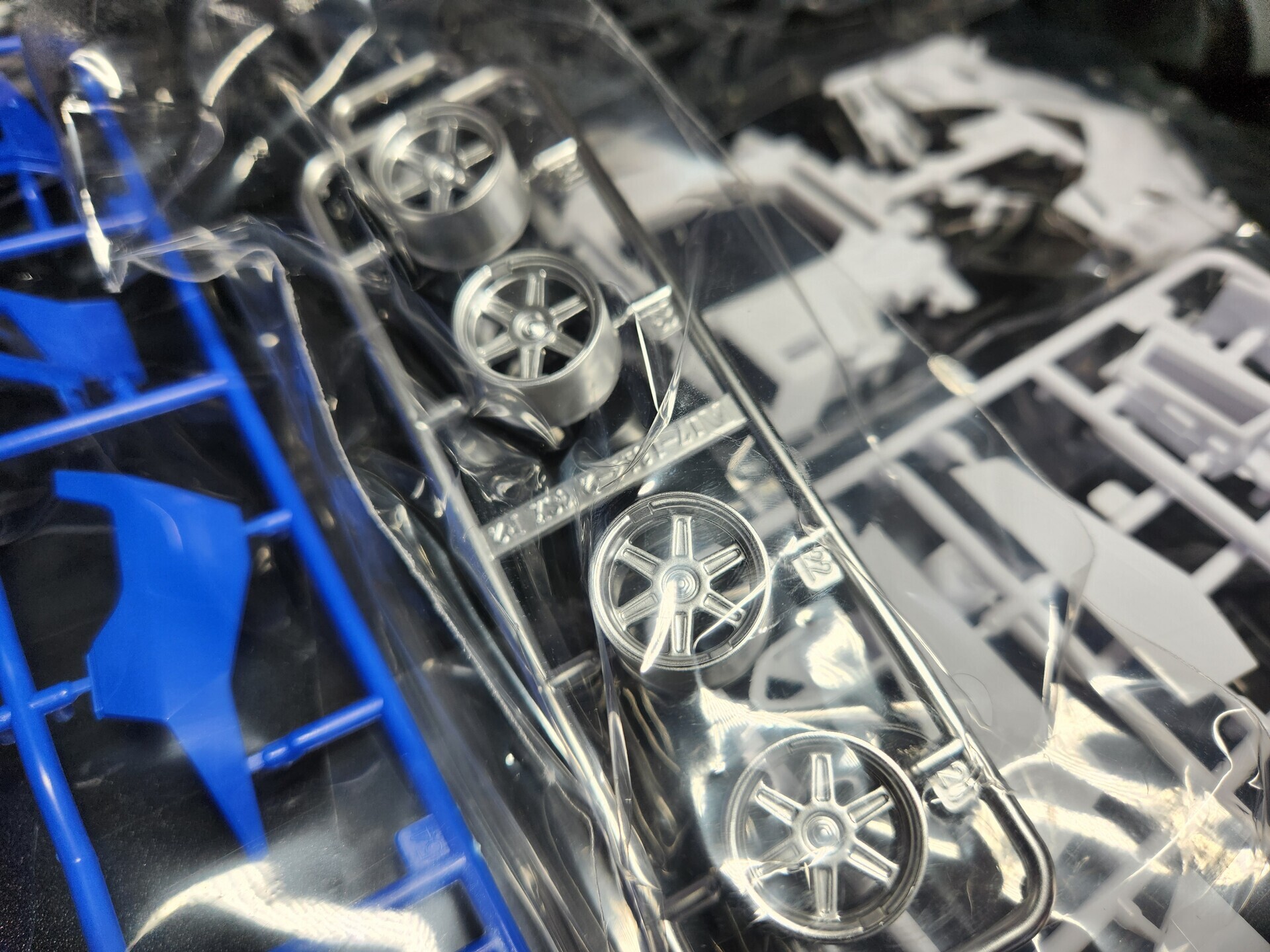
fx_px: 844
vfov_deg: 58.9
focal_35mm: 23
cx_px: 635
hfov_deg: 73.9
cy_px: 476
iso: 64
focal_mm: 5.4
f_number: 1.8
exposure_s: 1/180
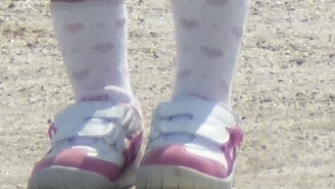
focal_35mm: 3129
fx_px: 27816
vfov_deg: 0.4
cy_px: -483
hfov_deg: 0.7
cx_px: 270
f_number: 5.9
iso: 160
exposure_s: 1/640
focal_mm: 68.8
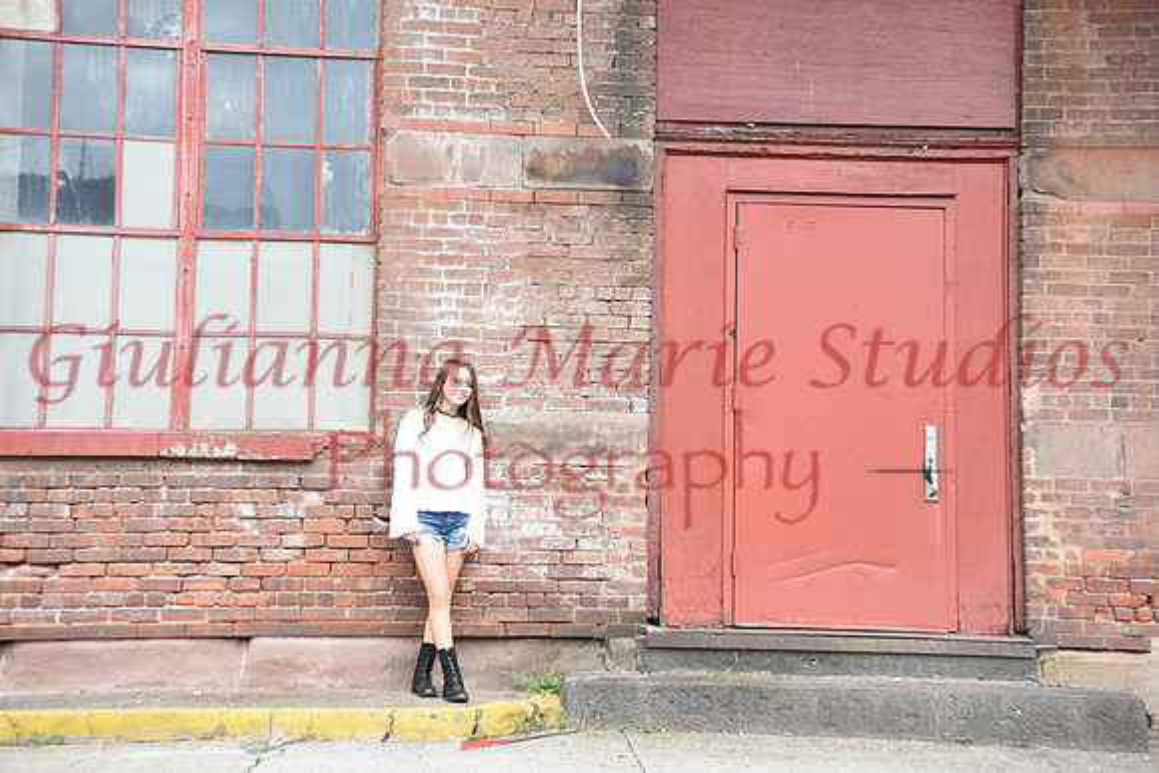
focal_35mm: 45
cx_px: 580
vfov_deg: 29.9
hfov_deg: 43.6
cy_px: 386
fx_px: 1449
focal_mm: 45
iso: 500
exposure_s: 1/320
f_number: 5.6
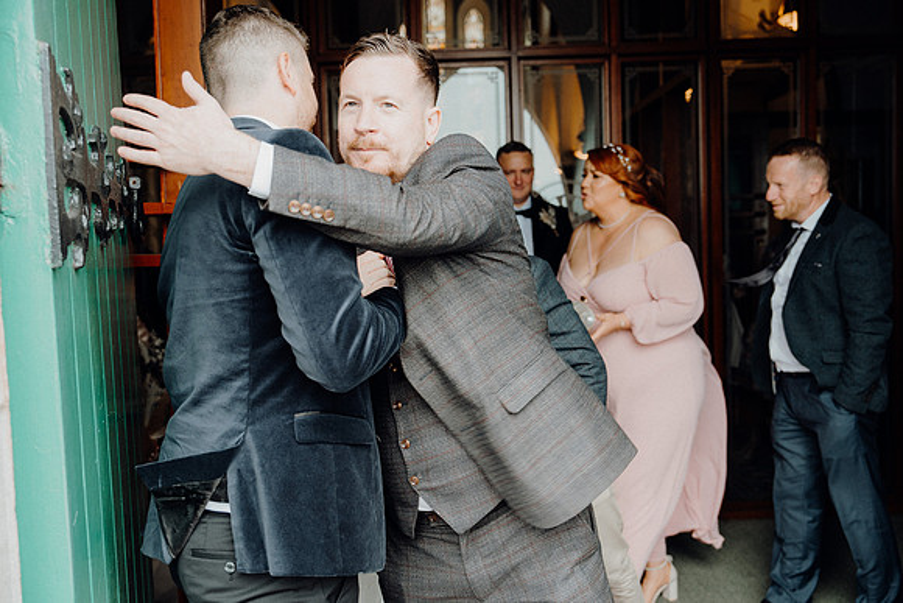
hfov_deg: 54.4
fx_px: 878
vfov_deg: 37.9
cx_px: 452
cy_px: 302
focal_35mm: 35
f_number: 3.5
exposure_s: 1/200
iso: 400
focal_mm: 35
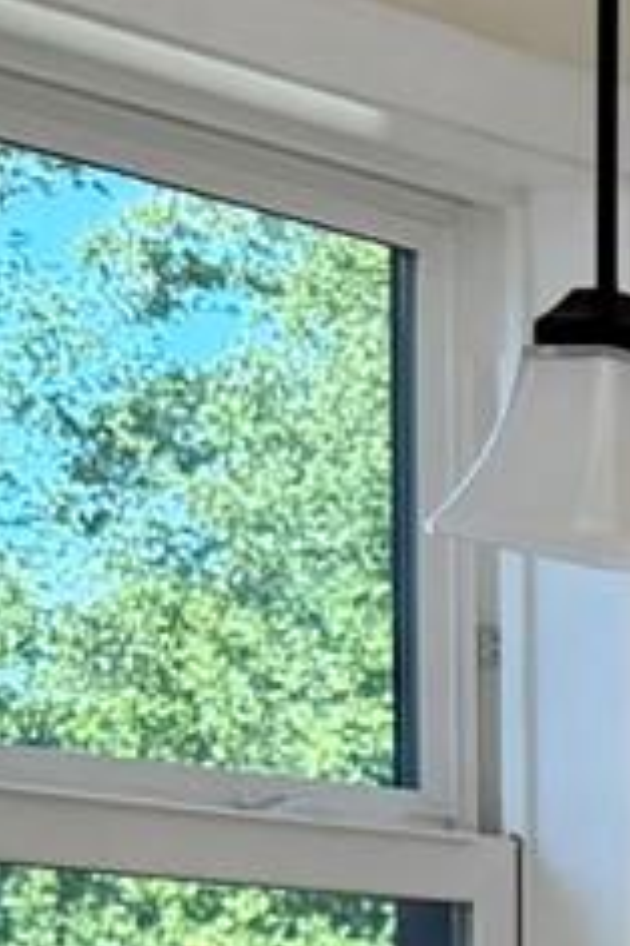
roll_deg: -1.0
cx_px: 2303
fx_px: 5704
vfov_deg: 9.1
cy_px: 1595
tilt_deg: -4.1
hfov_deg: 5.6
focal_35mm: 217
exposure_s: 1/1005
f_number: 1.78
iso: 100
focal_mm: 6.76
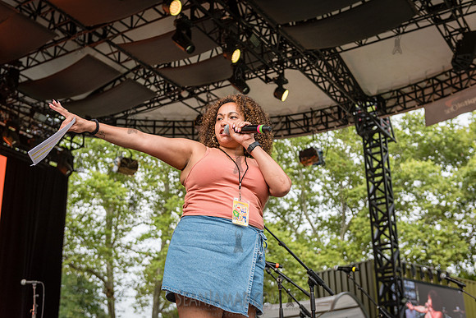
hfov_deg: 38.2
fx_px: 688
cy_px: 159
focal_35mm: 52
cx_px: 238
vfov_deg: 26.0
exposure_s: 1/500
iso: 500
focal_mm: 52
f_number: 3.5
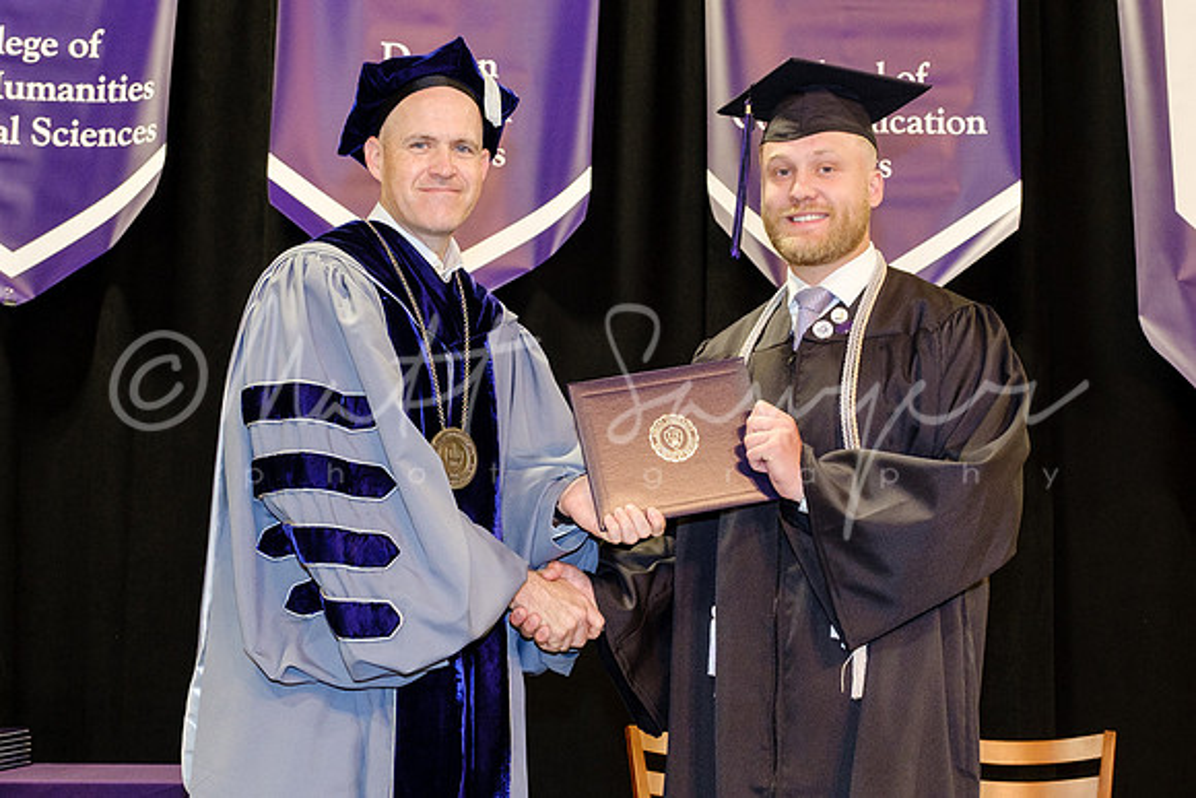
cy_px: 454
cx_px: 637
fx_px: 1806
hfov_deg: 36.6
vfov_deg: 24.9
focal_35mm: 54
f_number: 4
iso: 1250
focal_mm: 23.4
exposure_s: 1/100
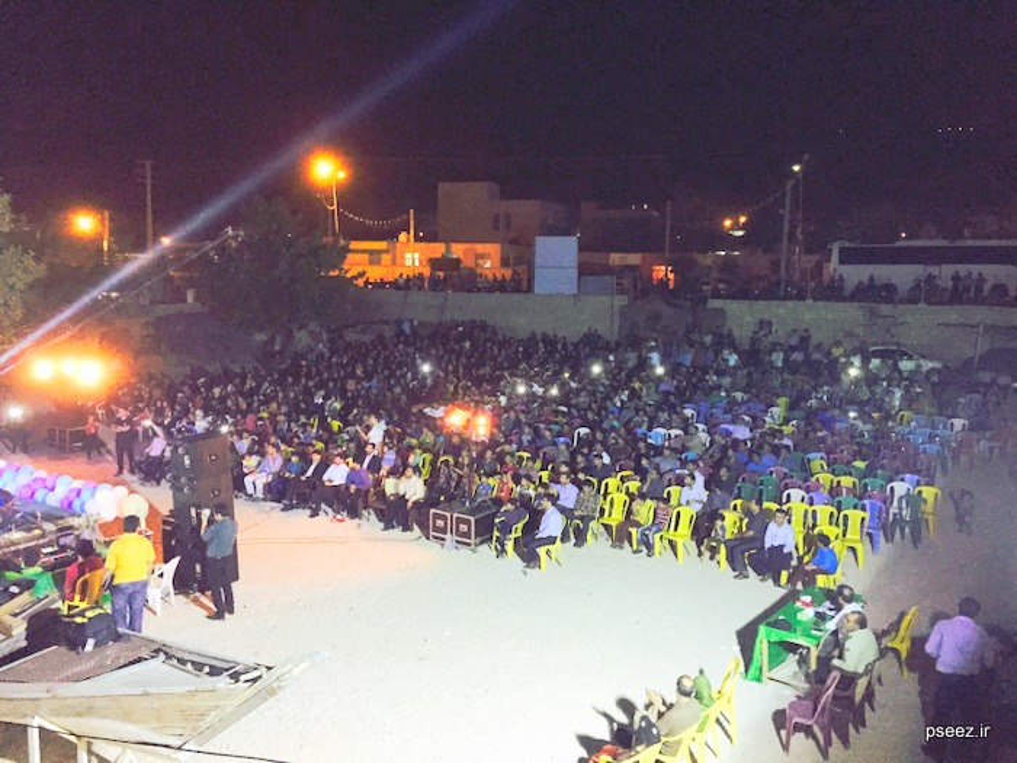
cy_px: 382
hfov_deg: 61.7
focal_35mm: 29
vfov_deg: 48.2
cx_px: 508
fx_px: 852
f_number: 2.2
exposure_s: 1/17
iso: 500
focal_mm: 4.15
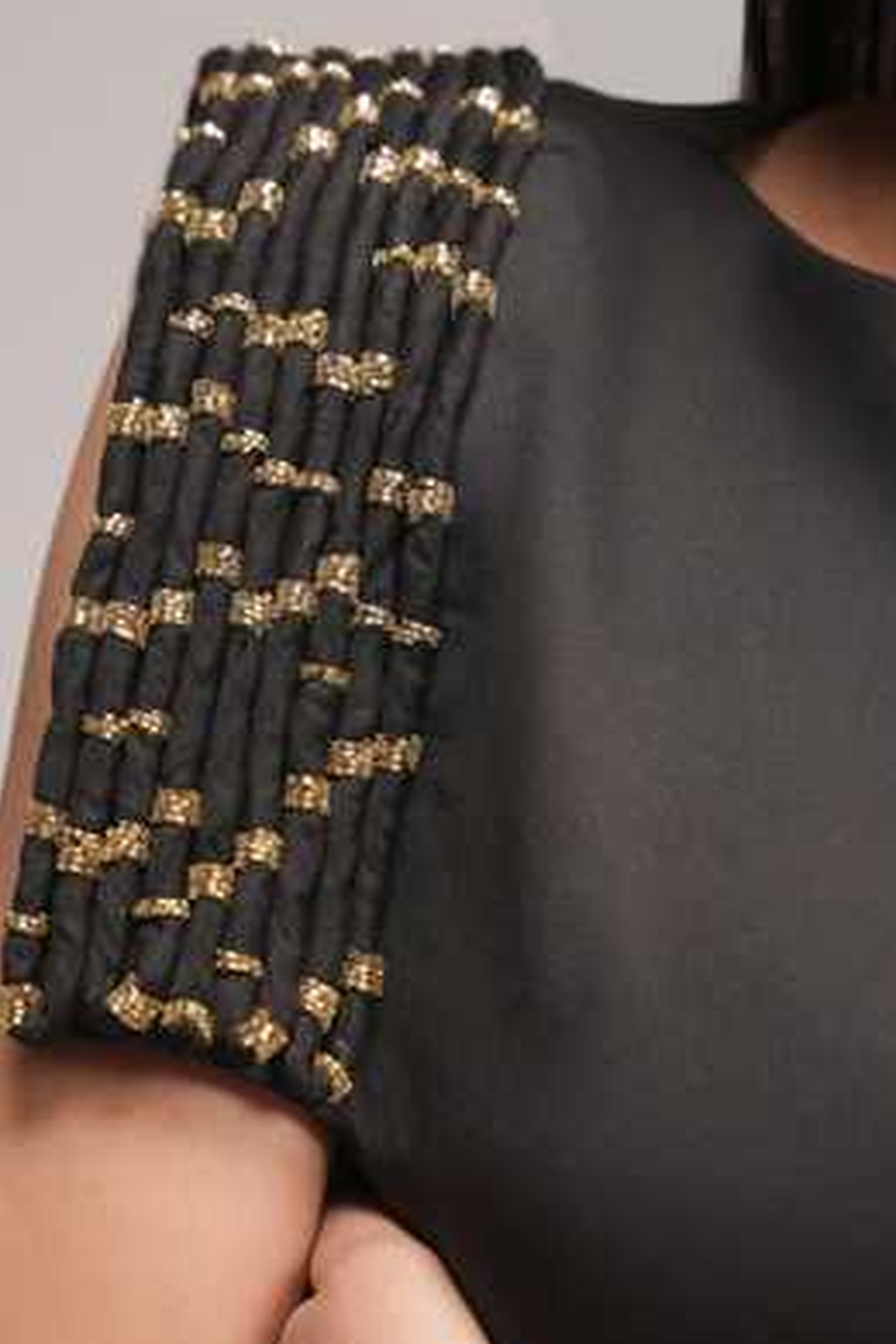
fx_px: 2927
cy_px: 867
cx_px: 544
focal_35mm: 78
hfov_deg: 17.4
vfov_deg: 25.8
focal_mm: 58.3
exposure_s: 1/160
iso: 800
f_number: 4.5
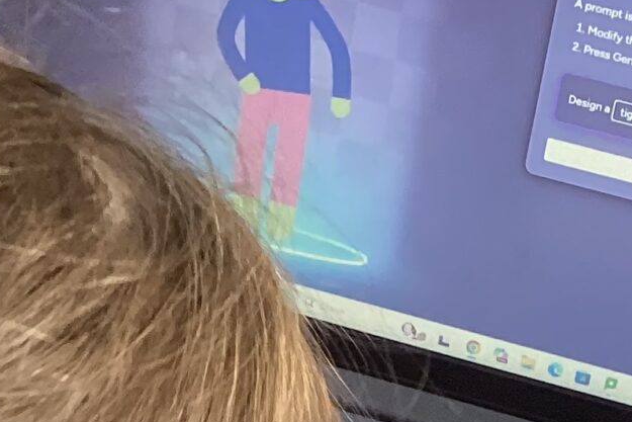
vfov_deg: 9.9
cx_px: 364
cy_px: 752
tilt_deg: -54.1
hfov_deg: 15.5
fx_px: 2318
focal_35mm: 132
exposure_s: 1/60
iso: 100
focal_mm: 3.3
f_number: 2.4
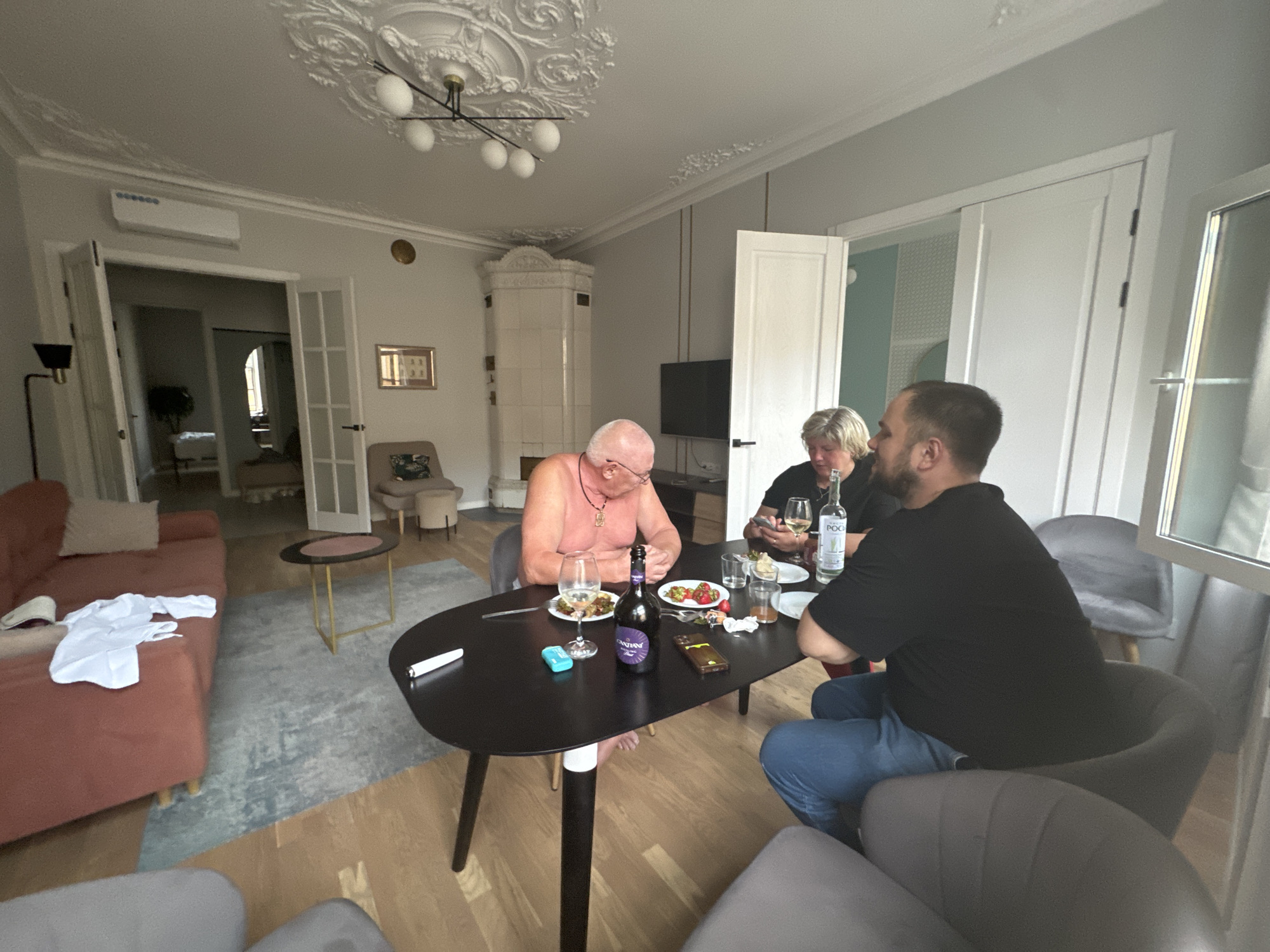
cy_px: 476
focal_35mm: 14
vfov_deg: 85.7
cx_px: 635
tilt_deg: -9.5
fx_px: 514
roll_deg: -1.3
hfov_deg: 102.1
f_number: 2.2
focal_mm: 2.22
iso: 500
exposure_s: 1/60
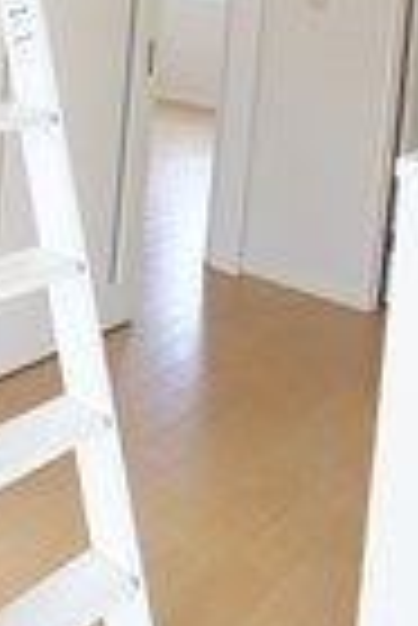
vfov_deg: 27.5
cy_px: -5
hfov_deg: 19.2
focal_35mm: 69
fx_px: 1199
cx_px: -13
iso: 400
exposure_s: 1/60
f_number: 4
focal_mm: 16
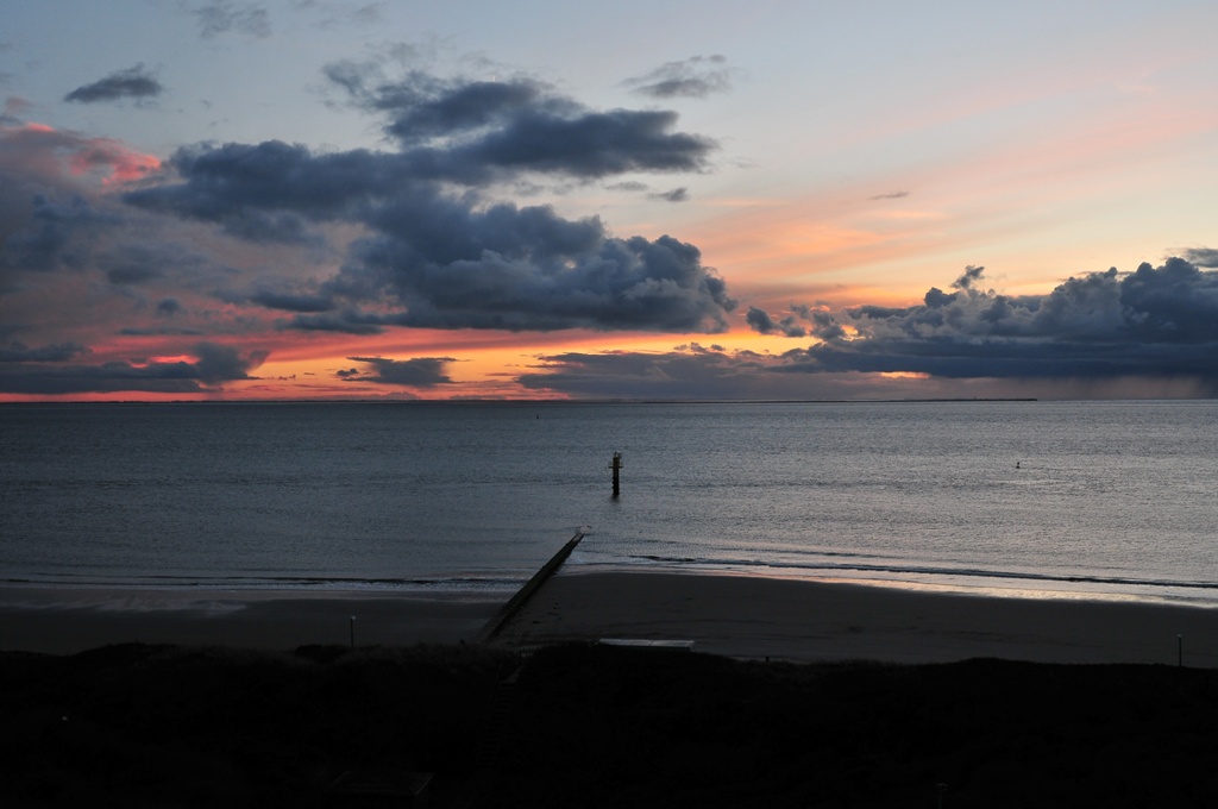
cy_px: 404
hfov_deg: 46.5
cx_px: 609
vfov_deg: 31.8
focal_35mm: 42
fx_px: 1419
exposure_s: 1/160
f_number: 6.3
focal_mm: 28
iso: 200
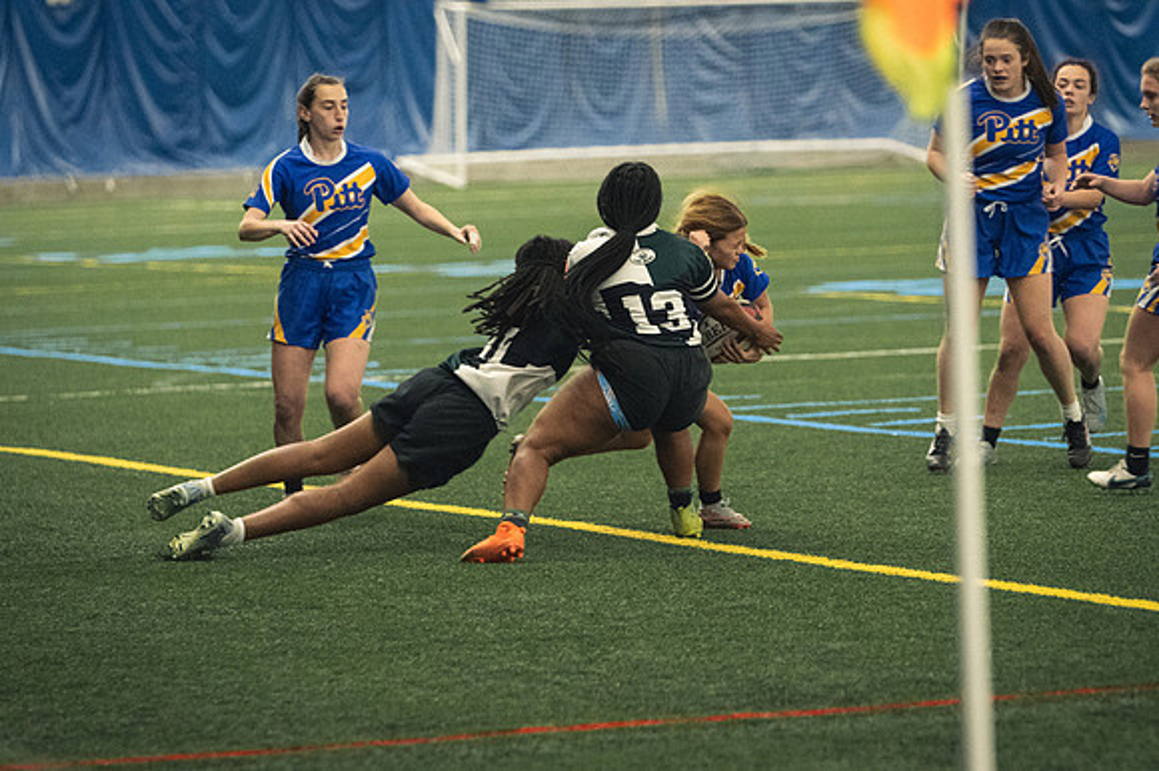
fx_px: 6982
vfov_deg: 6.3
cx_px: 580
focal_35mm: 217
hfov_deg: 9.5
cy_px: 386
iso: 9000
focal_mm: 145
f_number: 2.8
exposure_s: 1/500
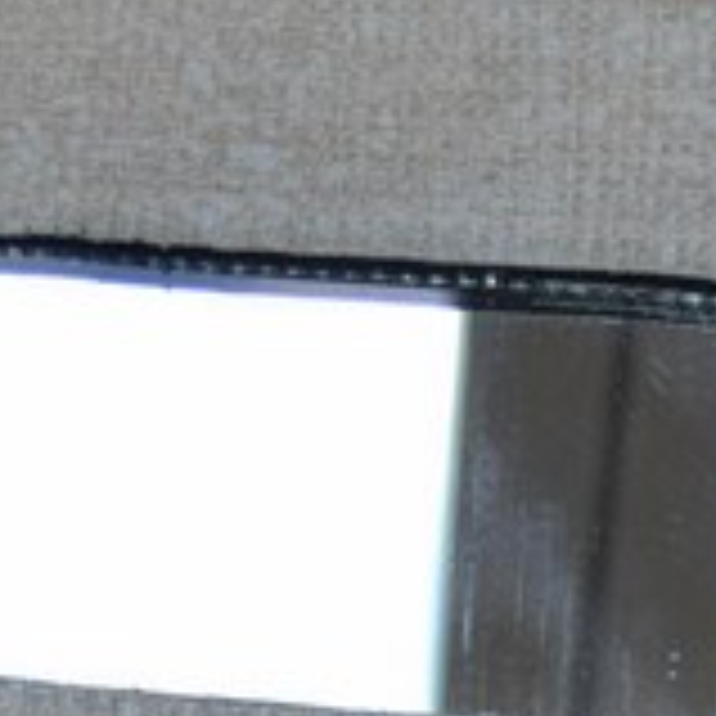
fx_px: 5616
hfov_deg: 7.3
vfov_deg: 7.0
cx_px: 279
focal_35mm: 240
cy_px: 1572
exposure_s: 1/125
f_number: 4.2
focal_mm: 26
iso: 250
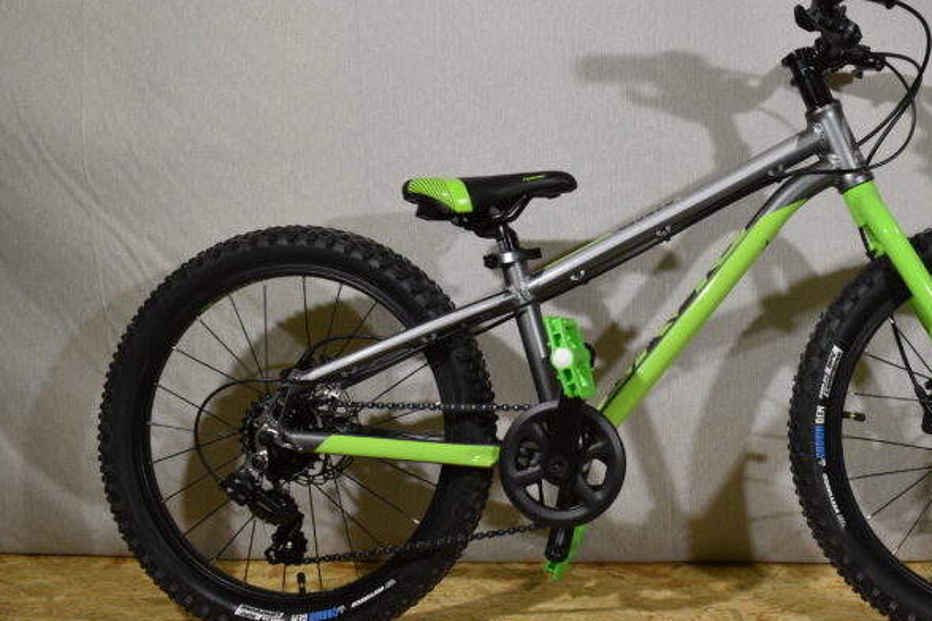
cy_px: 245
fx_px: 1217
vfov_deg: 28.6
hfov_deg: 41.2
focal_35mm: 47
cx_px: 647
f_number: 4.5
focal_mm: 18
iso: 400
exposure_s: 1/80
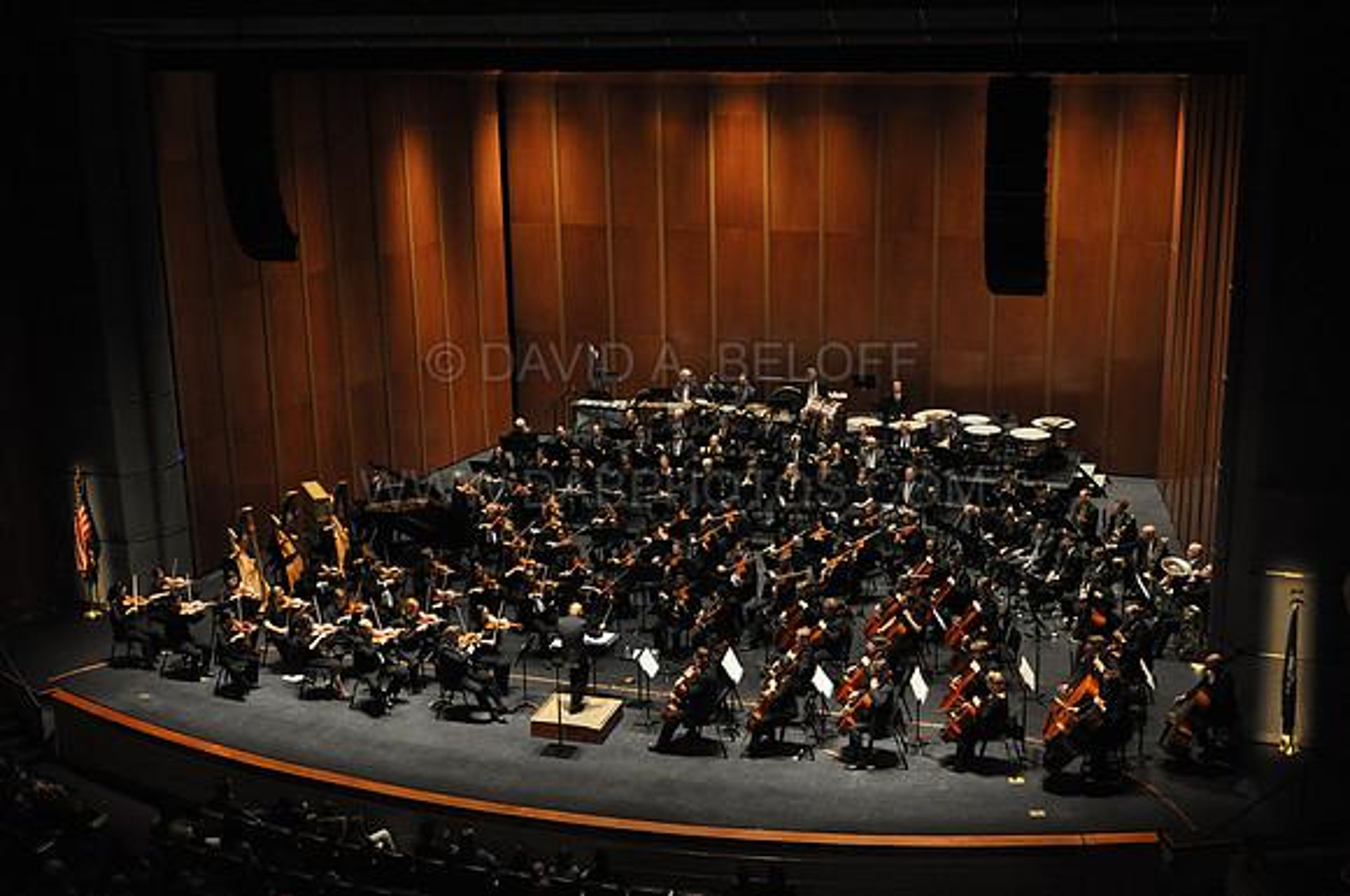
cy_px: 448
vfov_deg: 28.9
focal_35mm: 46
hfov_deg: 42.4
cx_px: 675
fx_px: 1741
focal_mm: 31
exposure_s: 1/250
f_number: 2.8
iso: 1600
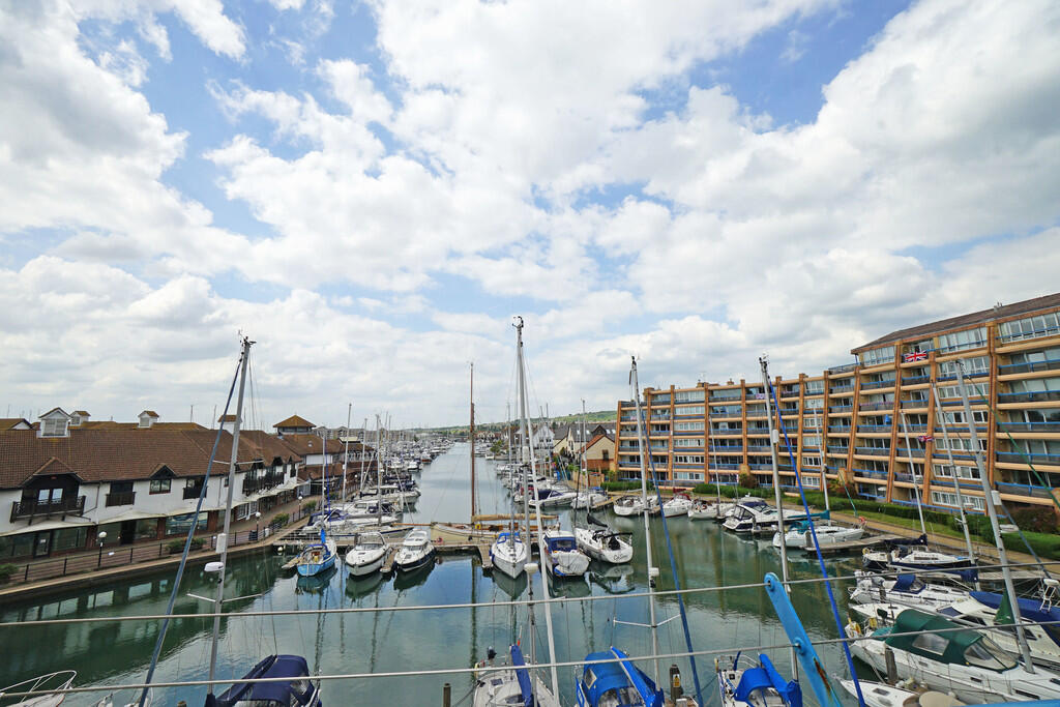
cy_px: 354
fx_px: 442
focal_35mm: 15
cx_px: 530
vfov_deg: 77.3
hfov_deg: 100.4
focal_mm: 10
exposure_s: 1/125
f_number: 14
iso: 100
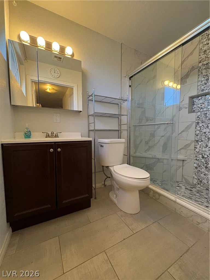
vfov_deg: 102.1
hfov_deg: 85.7
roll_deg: +0.9
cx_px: 105
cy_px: 140
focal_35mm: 14
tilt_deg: -1.7
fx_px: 113
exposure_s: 1/60
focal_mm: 2.22
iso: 160
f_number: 2.2
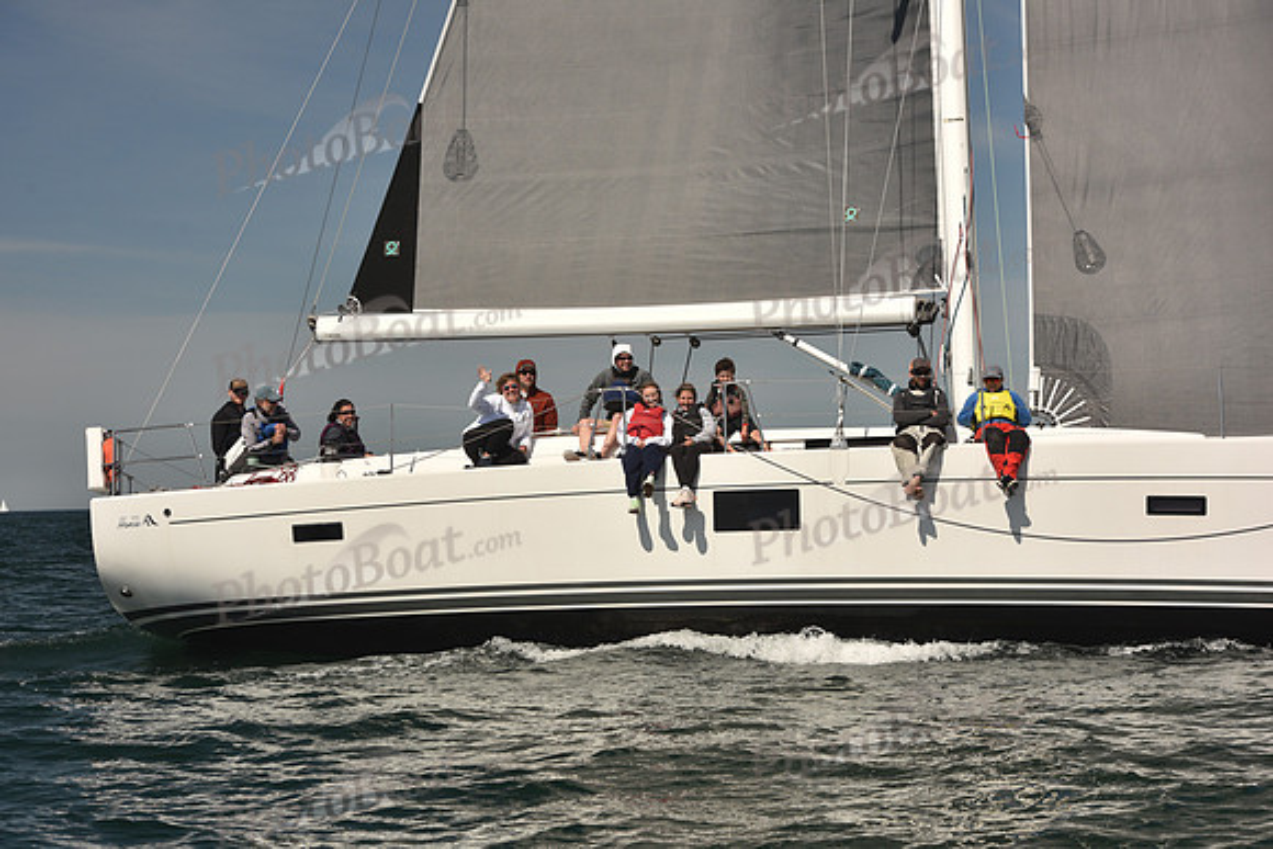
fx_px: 3183
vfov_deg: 15.2
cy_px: 424
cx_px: 636
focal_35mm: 90
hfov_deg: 22.6
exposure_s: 1/640
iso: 250
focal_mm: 90
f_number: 8
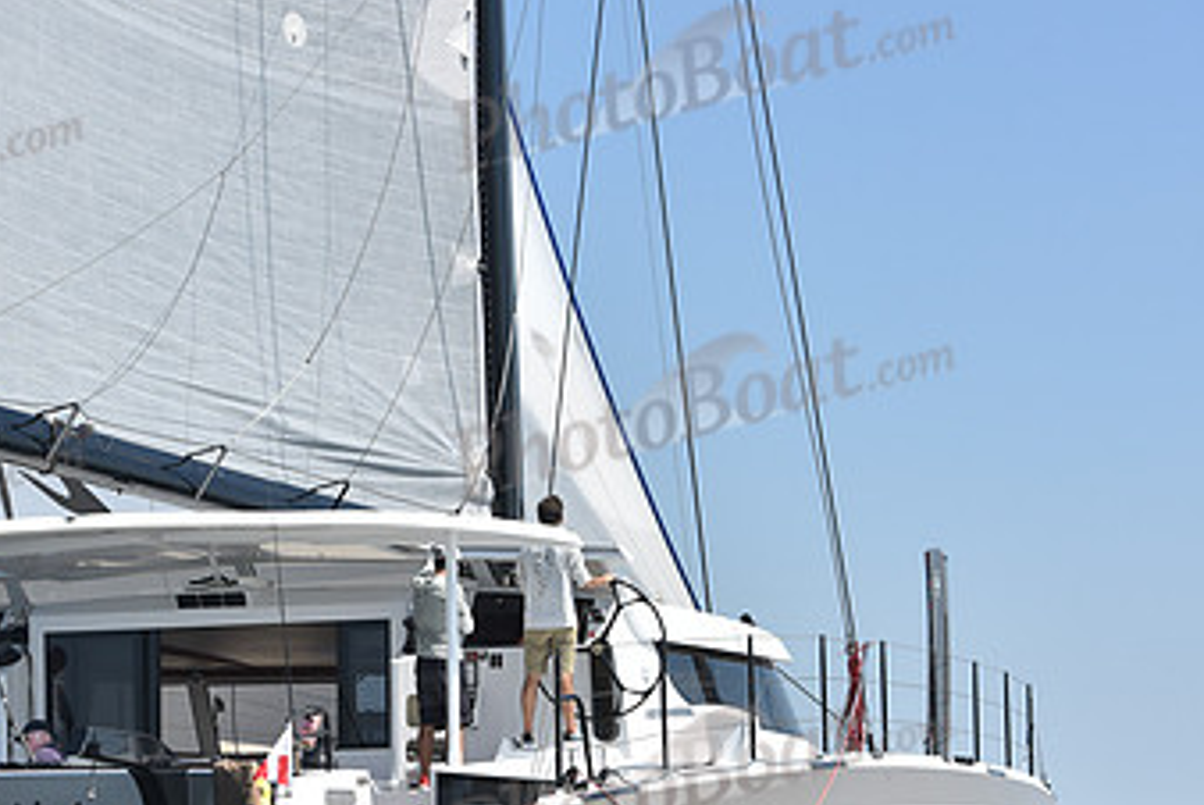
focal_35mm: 120
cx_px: 271
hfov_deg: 16.9
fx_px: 4017
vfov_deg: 11.4
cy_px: 643
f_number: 6.3
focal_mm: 70
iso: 250
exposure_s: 1/1250
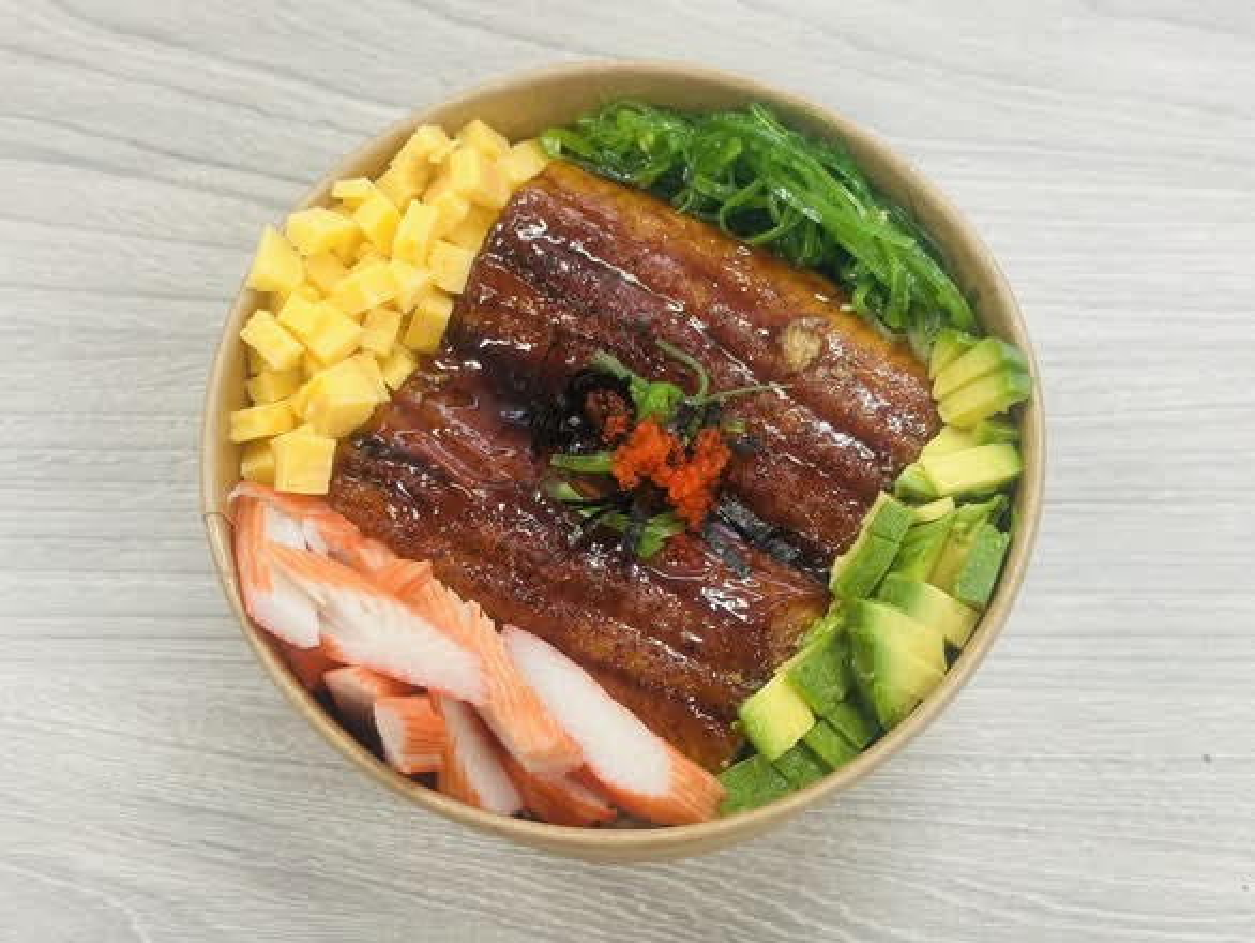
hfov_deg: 39.6
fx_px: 1741
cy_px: 472
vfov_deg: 30.3
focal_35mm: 48
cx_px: 628
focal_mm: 6.86
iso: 125
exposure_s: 1/60
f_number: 1.78
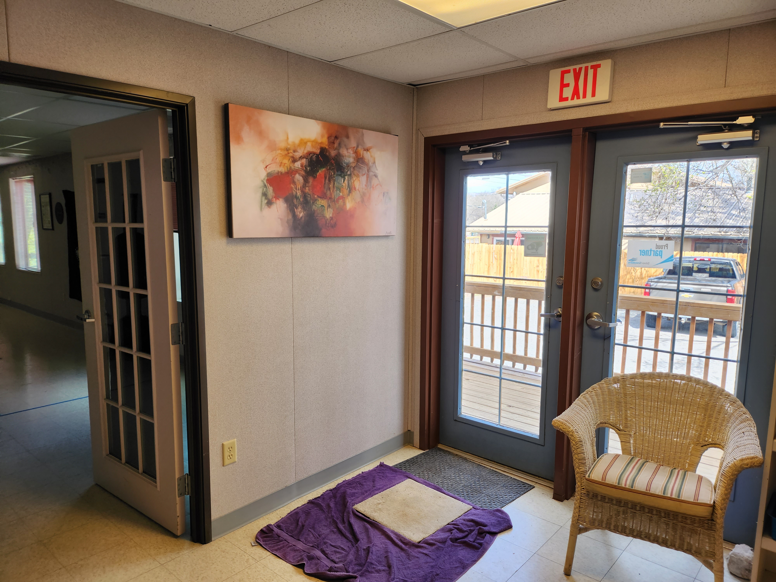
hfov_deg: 71.6
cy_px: 291
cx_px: 388
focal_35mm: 24
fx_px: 538
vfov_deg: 56.8
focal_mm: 5
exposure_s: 1/180
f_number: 1.8
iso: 64
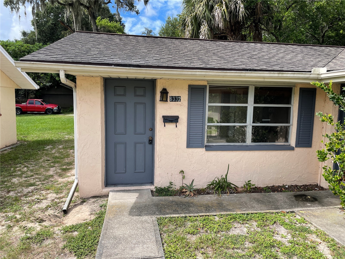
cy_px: 130
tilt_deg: -6.1
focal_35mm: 26
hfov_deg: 67.3
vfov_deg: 53.1
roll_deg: -1.1
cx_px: 172
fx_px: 259
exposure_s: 1/2020
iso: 32
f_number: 1.6
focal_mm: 4.2
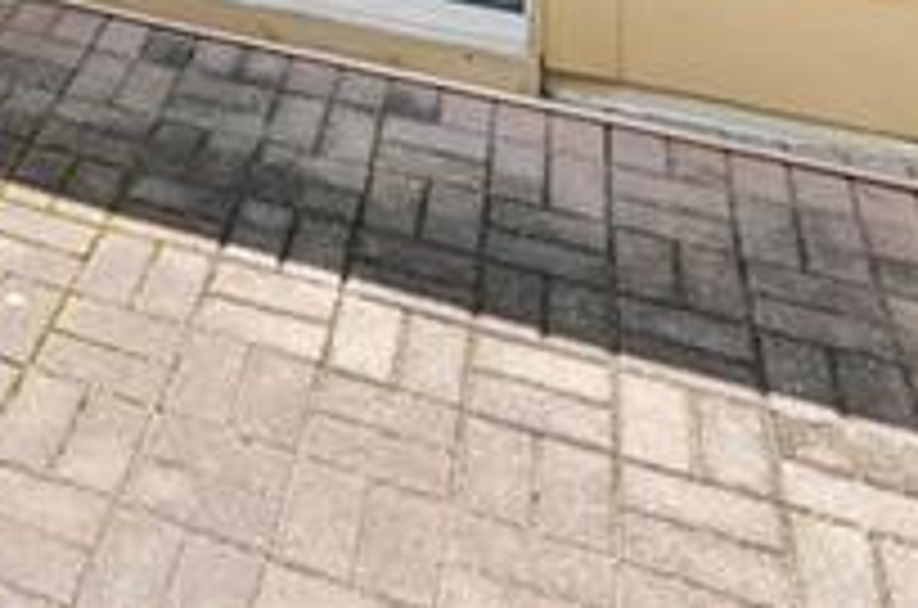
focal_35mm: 58
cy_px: -581
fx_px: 1469
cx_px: -140
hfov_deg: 30.3
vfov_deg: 17.4
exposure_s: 1/60
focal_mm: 14.7
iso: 100
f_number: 8
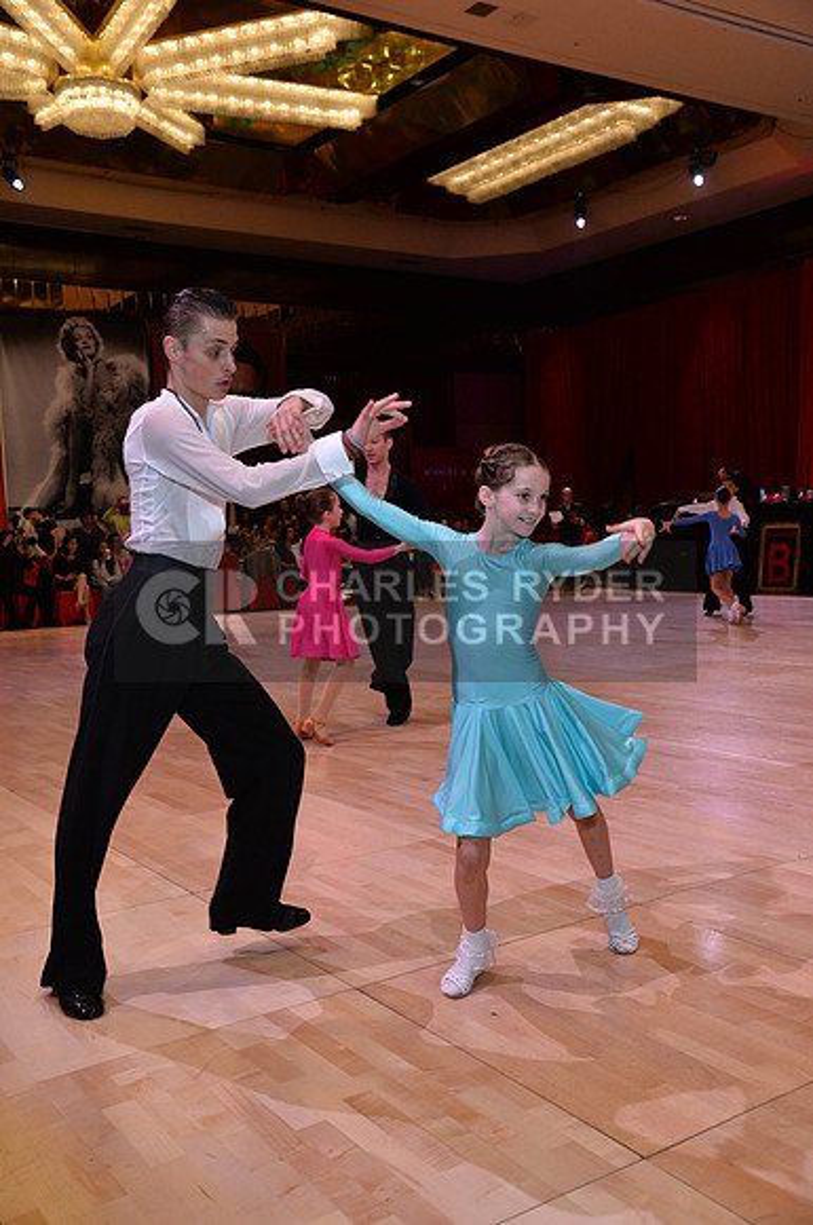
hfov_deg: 37.7
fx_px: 1189
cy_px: 612
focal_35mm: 35
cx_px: 406
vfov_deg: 54.5
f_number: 5.6
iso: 2000
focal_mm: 35
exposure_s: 1/250
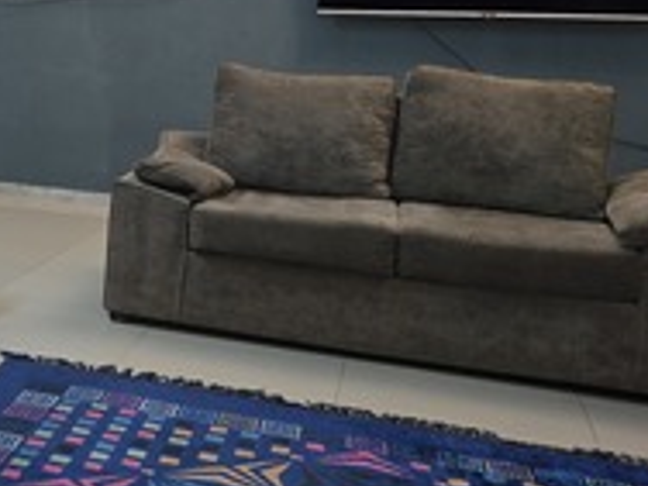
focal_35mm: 56
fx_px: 1048
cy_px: 98
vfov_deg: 25.7
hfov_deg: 29.9
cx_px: -109
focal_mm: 6.3
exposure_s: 1/24
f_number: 1.7
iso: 125
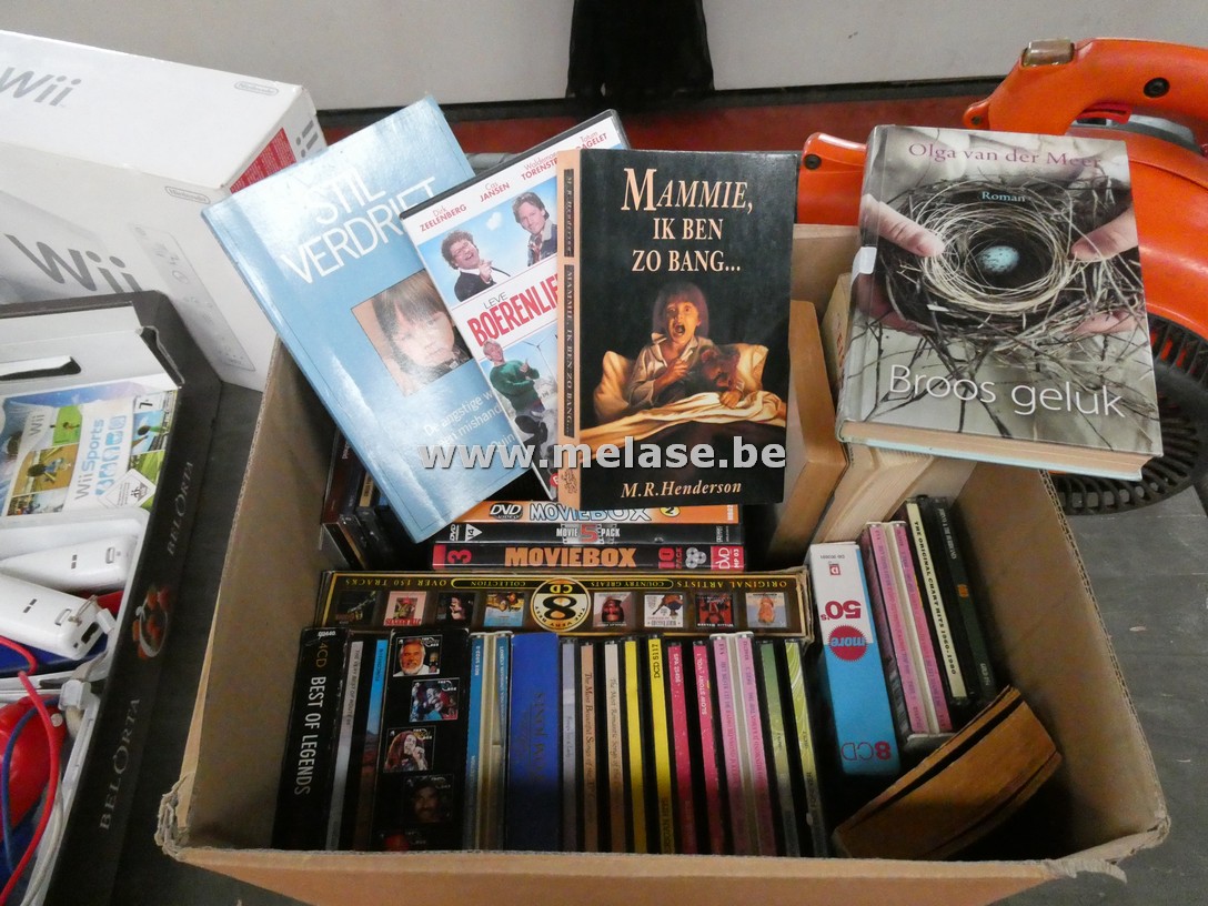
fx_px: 838
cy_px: 453
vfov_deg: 56.8
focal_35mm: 24
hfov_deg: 71.6
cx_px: 604
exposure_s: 1/125
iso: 1600
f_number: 3.3
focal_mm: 4.3
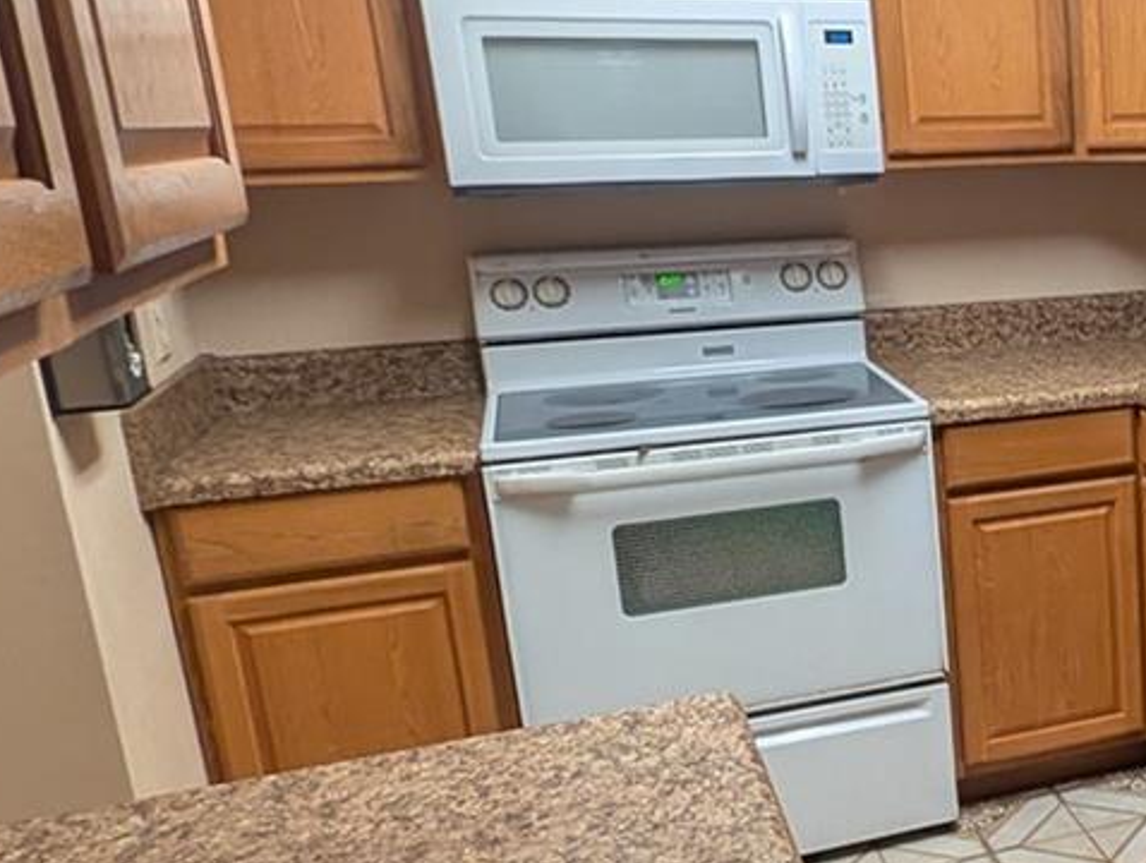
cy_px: 475
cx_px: 1261
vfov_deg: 36.0
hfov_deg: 38.6
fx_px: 1326
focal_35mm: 40
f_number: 1.95
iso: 116
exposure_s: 1/40
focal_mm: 2.23
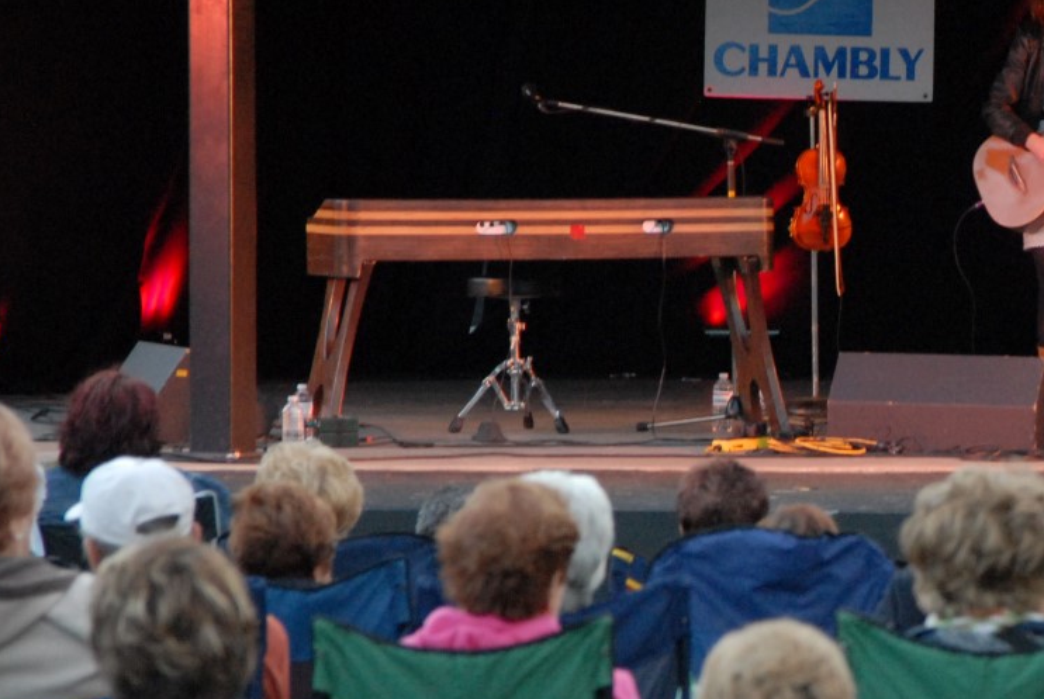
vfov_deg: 5.0
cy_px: 394
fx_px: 8047
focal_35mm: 277
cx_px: 1032
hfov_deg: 7.4
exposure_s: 1/80
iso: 800
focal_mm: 85
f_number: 4.5
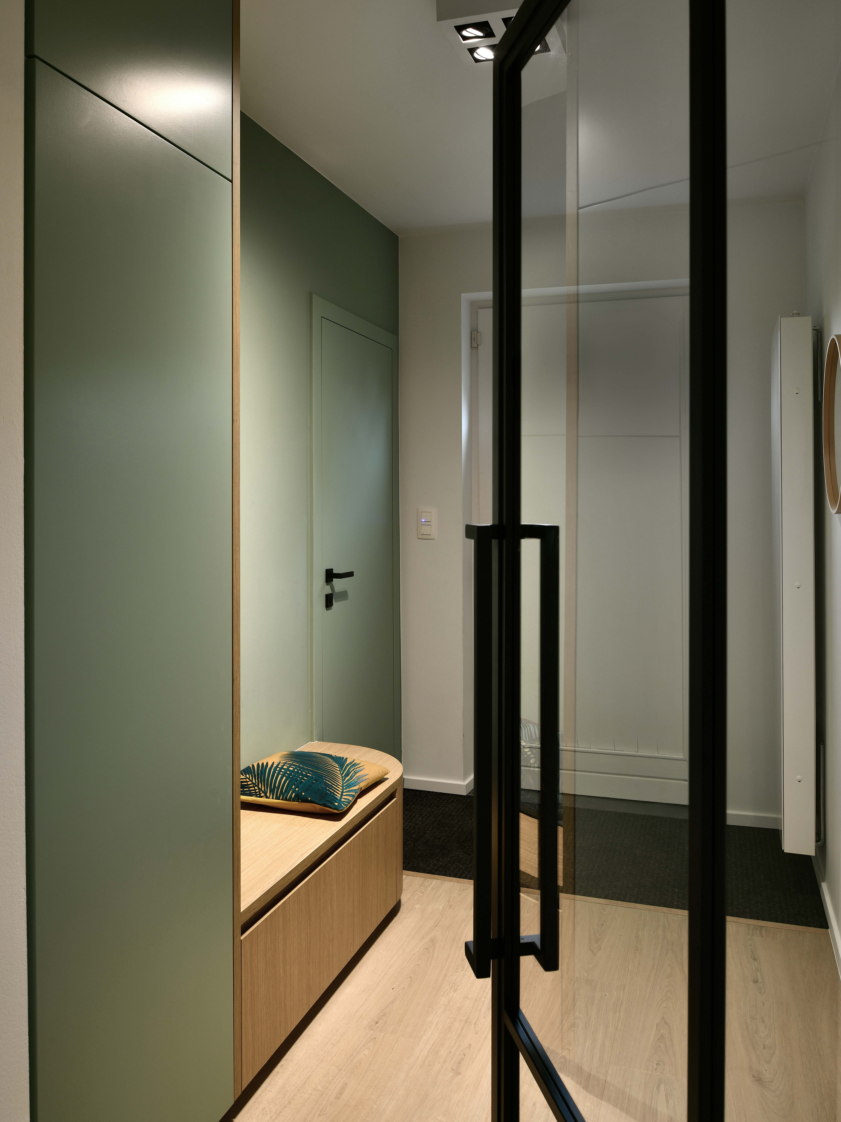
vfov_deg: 67.2
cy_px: 521
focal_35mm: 26
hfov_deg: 53.1
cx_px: 420
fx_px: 842
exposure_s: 1/1.6
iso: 100
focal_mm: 24
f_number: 11
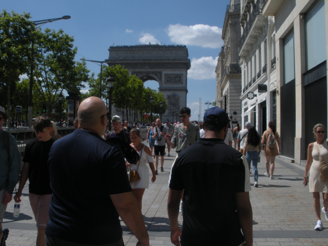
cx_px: 166
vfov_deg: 35.1
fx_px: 389
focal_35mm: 41
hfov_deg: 45.8
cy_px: 115
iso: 64
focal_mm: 6.3
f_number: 5.6
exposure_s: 1/561
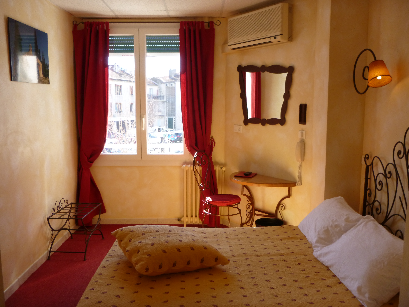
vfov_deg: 45.4
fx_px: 366
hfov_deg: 58.4
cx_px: 204
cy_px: 154
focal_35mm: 31
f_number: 4.2
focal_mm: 5.5
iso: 160
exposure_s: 1/60
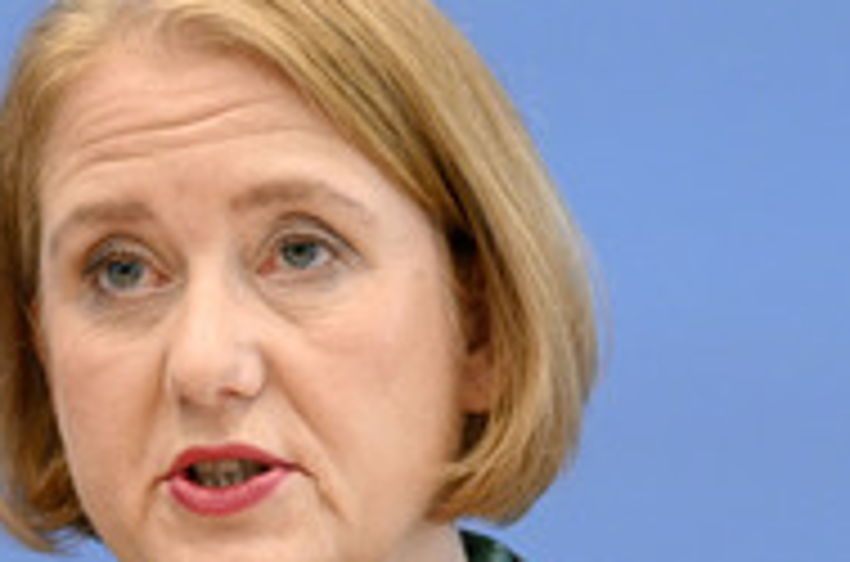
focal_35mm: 311
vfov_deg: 4.4
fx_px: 7325
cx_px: 88
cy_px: 549
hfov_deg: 6.6
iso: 4000
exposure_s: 1/500
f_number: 5.6
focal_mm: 130
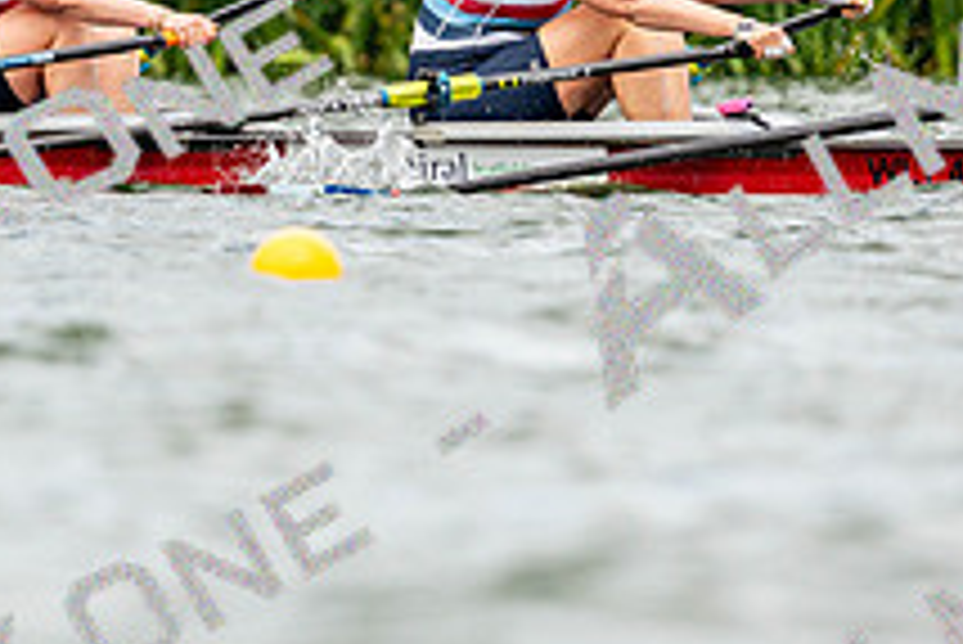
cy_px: -20
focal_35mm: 1263
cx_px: 198
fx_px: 33807
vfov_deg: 1.1
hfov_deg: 1.6
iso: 640
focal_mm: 467
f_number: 6.3
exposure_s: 1/2000
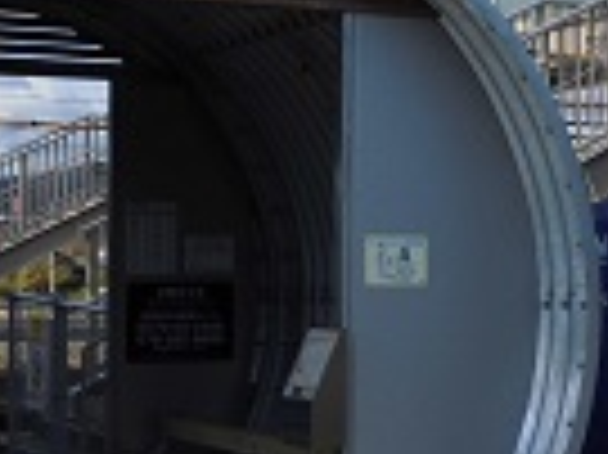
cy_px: 139
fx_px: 1772
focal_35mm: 101
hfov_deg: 19.3
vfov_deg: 14.6
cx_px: 464
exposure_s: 1/400
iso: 100
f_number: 4
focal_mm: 6.1
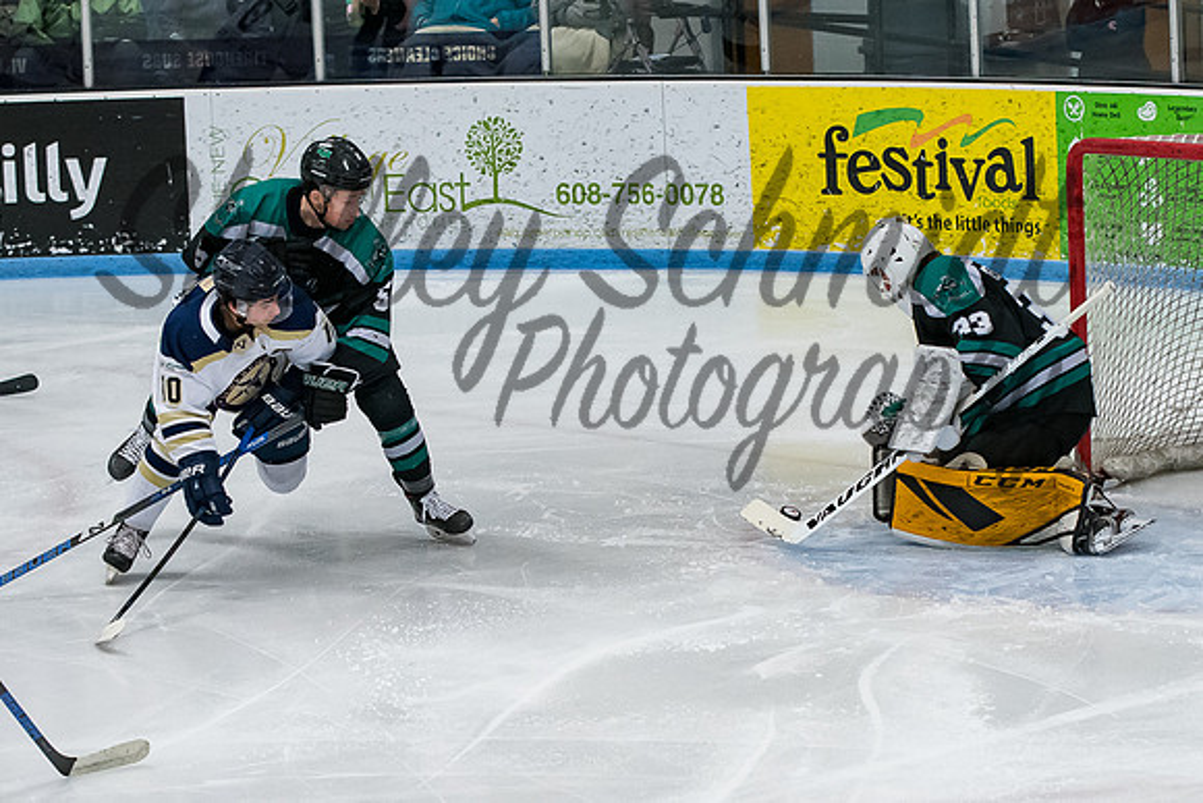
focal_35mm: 156
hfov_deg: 13.1
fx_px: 5230
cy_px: 438
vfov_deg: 8.8
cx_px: 752
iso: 2500
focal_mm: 70
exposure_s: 1/800
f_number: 3.5
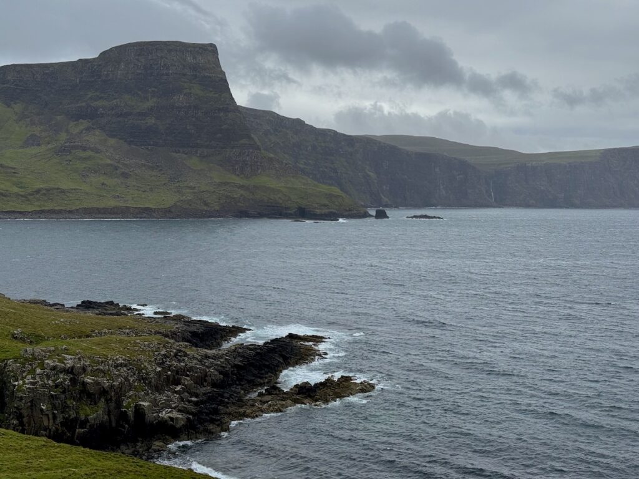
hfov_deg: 39.7
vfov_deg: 30.3
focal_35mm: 48
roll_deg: -1.3
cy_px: 240
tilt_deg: -3.5
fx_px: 886
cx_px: 320
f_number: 1.78
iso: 64
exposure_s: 1/2331
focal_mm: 6.76
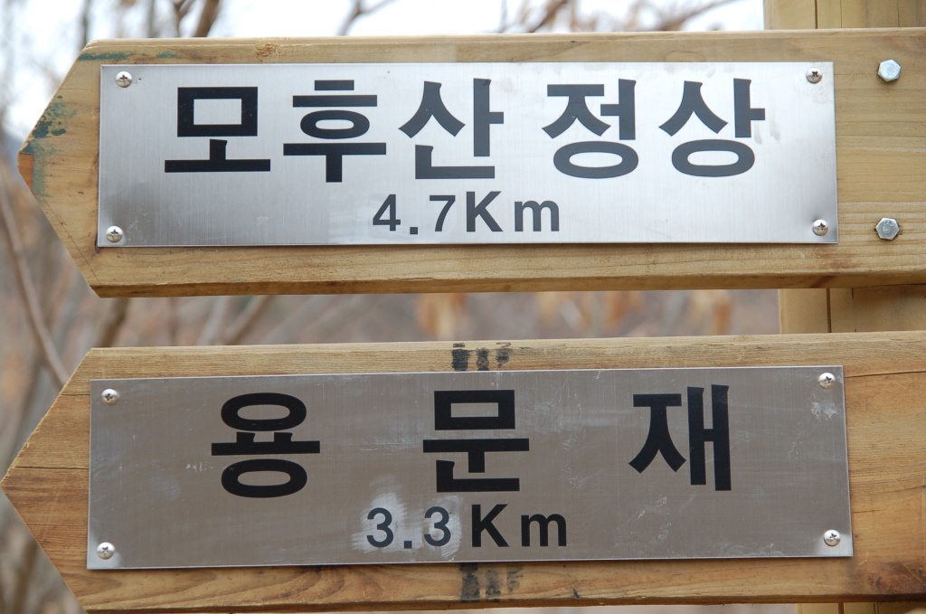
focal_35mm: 93
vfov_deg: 14.7
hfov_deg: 21.9
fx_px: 2388
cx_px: 463
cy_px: 307
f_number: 5
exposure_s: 1/400
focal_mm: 62
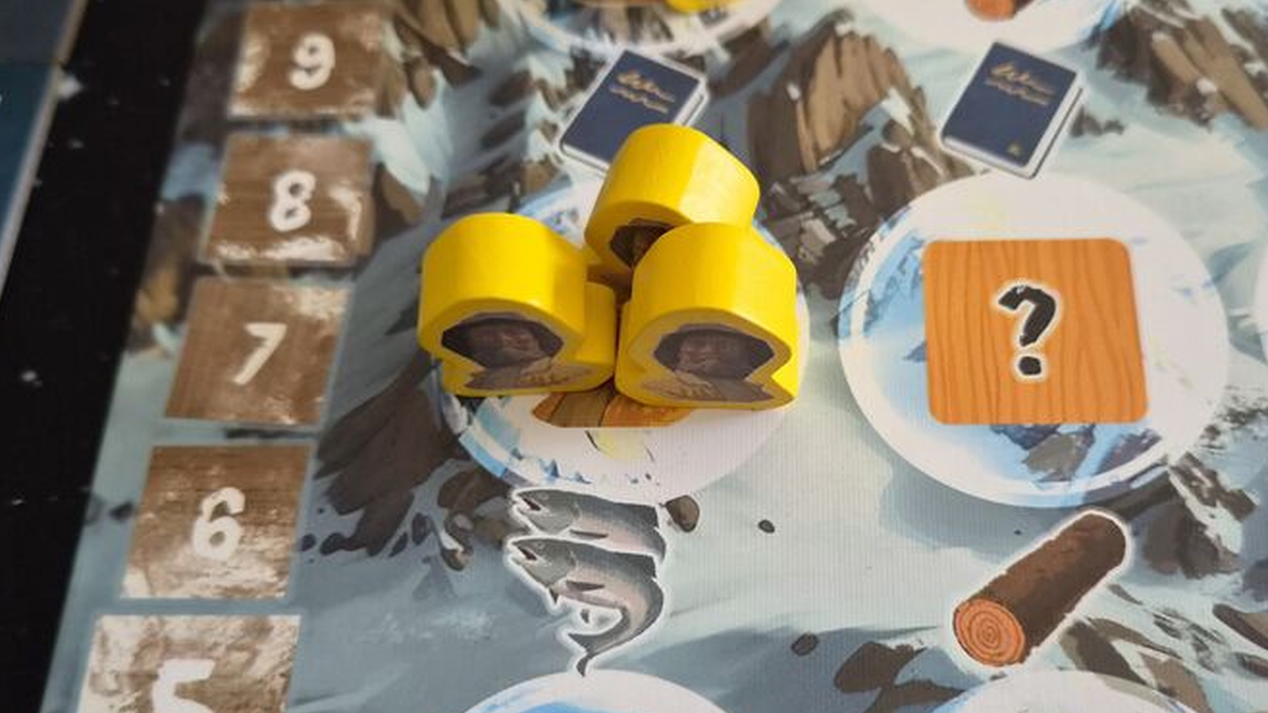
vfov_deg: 30.3
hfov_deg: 51.3
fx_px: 1311
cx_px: 752
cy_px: 428
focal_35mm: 39
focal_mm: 5.4
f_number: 1.8
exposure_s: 1/100
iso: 800
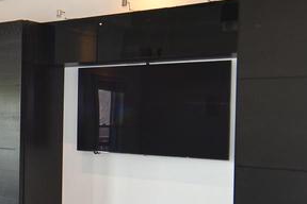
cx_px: -54
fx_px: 546
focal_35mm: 64
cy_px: 133
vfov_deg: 21.2
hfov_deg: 27.8
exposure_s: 1/60
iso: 200
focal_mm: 12
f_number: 4
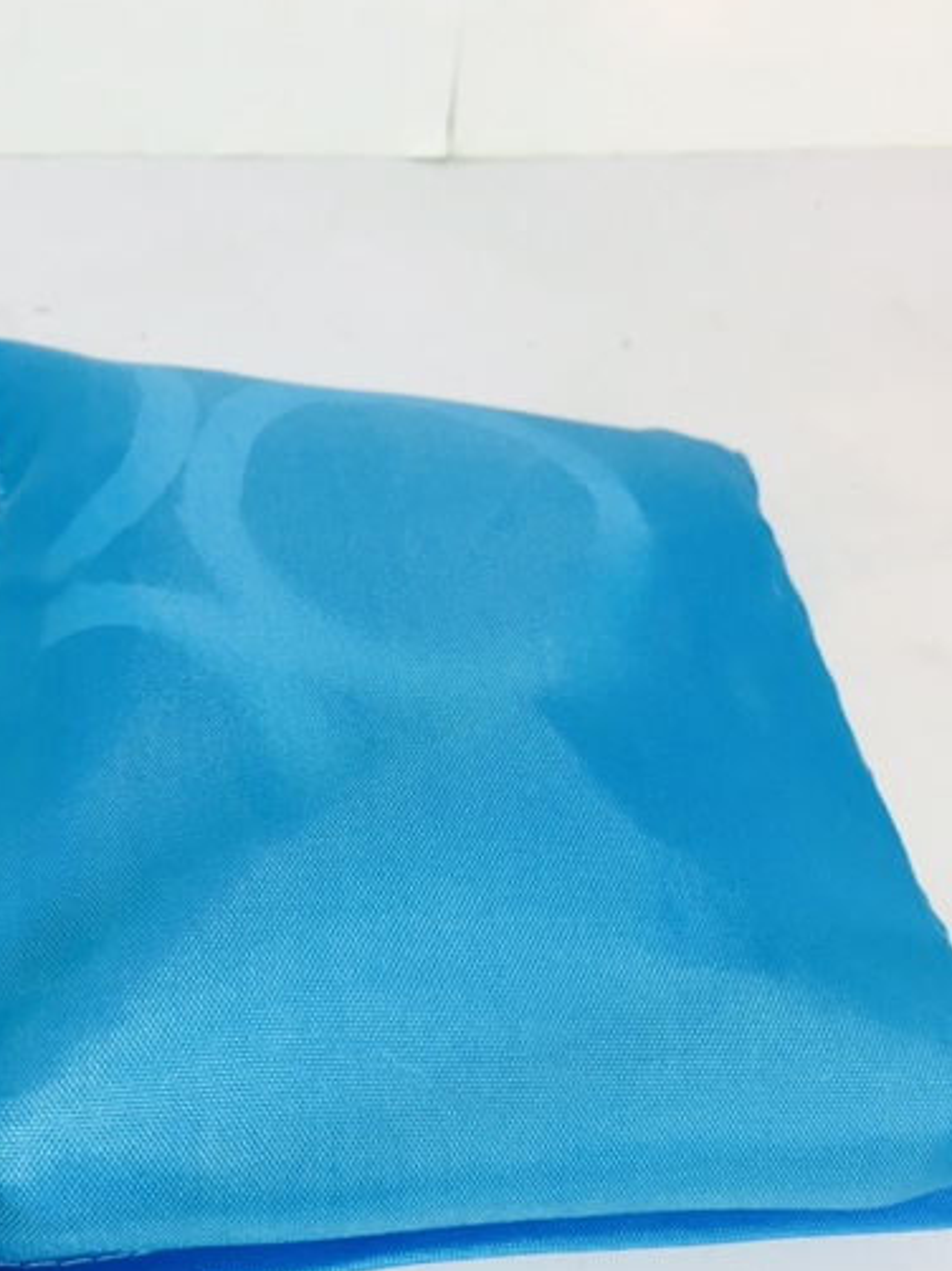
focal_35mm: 37
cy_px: 737
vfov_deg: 50.0
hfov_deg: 38.6
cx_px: 466
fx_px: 1358
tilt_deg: -45.9
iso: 80
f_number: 2.2
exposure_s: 1/33
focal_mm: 4.15
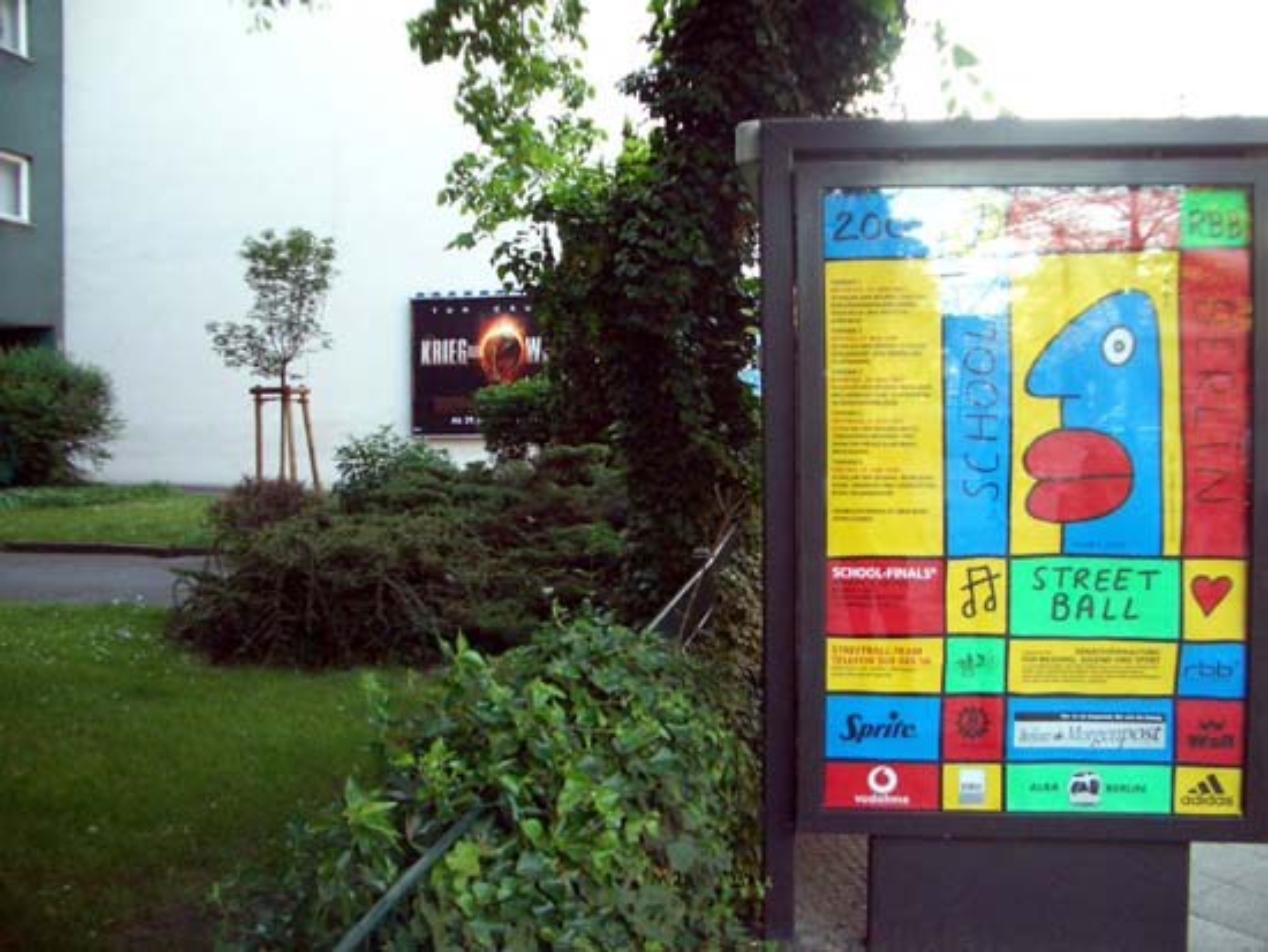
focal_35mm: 35
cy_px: 476
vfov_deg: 40.7
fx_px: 1283
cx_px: 634
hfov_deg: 52.6
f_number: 2.6
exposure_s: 1/100
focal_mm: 5.8
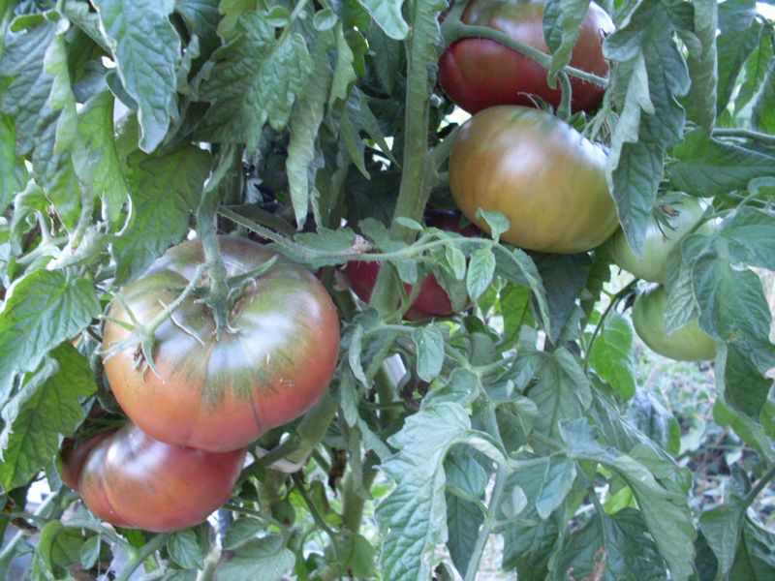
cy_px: 290
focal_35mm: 38
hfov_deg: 49.0
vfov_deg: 37.7
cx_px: 388
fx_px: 851
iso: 200
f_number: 2.8
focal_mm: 6.3
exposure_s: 1/20
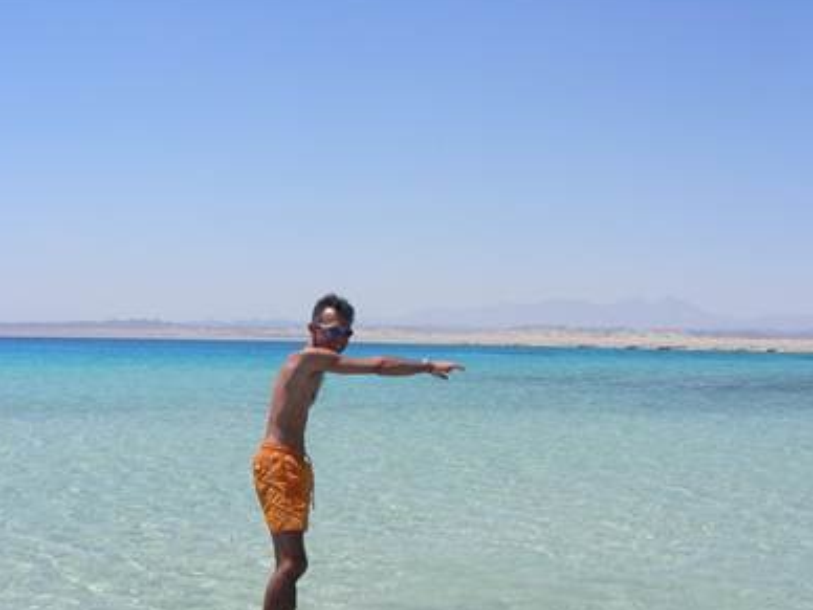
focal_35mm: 47
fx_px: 1104
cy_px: 363
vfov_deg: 30.8
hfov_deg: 40.3
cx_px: 348
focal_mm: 6.3
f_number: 5.6
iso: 50
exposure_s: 1/629
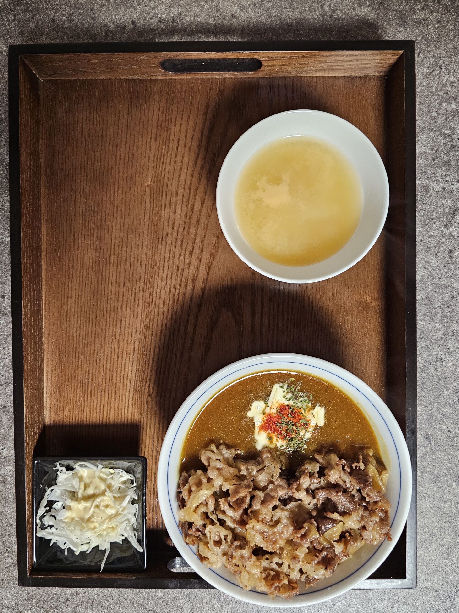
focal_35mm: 23
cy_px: 306
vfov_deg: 73.9
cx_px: 230
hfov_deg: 58.9
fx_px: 407
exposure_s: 1/100
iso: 400
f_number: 1.7
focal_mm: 6.3
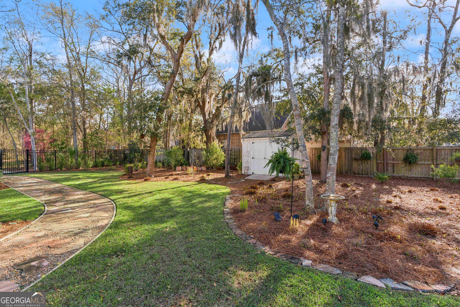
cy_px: 154
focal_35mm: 17
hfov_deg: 93.3
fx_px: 217
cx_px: 230
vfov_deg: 70.5
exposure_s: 1/125
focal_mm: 17
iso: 250
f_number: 8
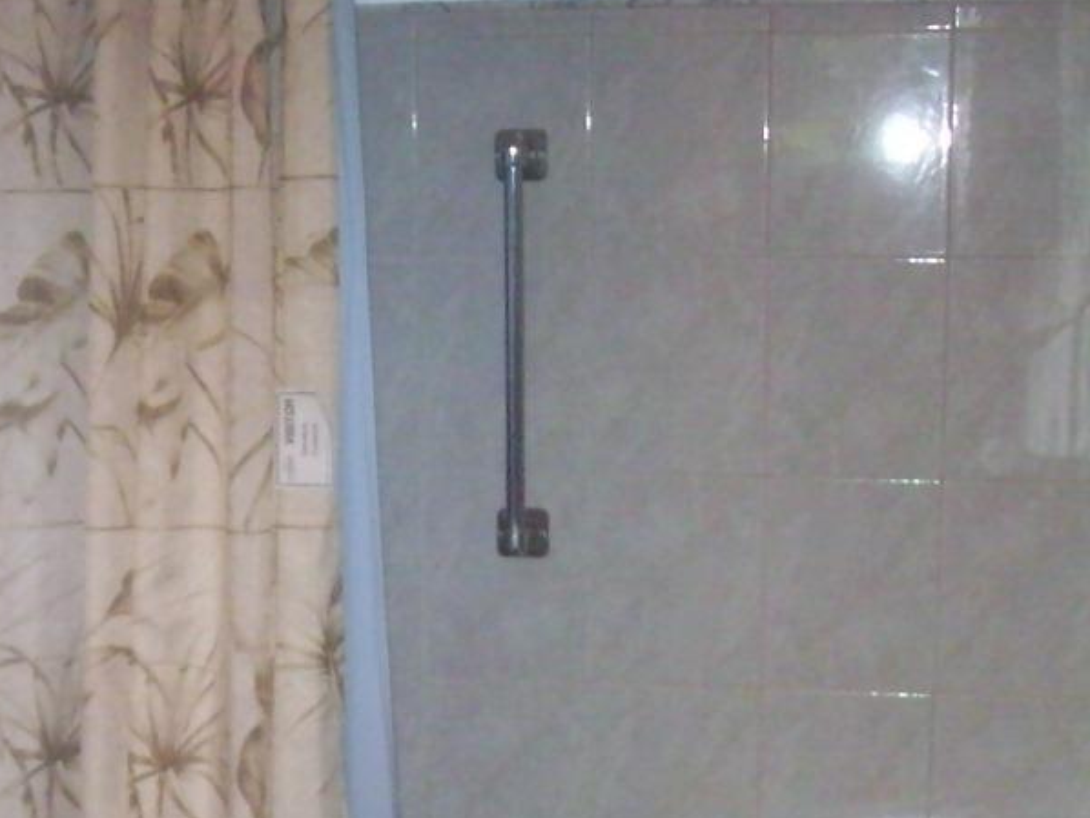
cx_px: 159
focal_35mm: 77
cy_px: 829
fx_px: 2426
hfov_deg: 24.7
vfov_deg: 18.6
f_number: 2.7
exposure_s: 1/64
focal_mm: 6
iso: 160
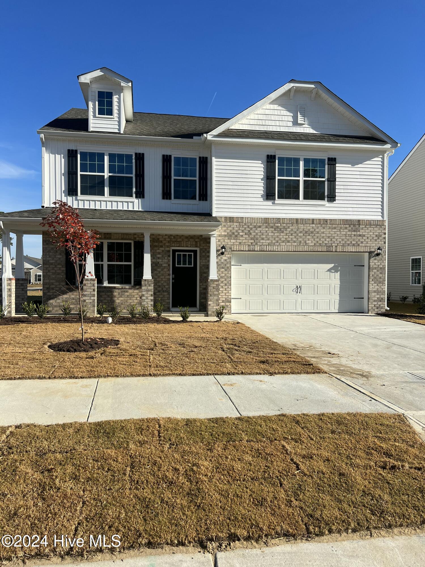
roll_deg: +0.5
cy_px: 284
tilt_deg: -1.5
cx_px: 212
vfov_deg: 67.3
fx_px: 426
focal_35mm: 26
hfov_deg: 53.1
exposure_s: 1/4630
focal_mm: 5.7
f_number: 1.5
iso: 50
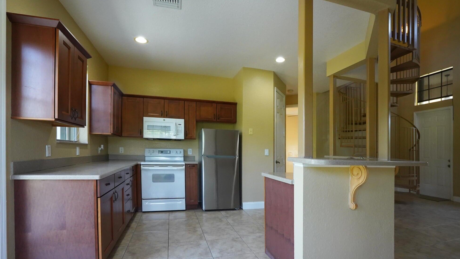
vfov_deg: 66.7
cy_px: 149
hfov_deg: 99.4
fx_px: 195
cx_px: 232
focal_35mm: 16
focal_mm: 10
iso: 2000
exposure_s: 1/160
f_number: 11
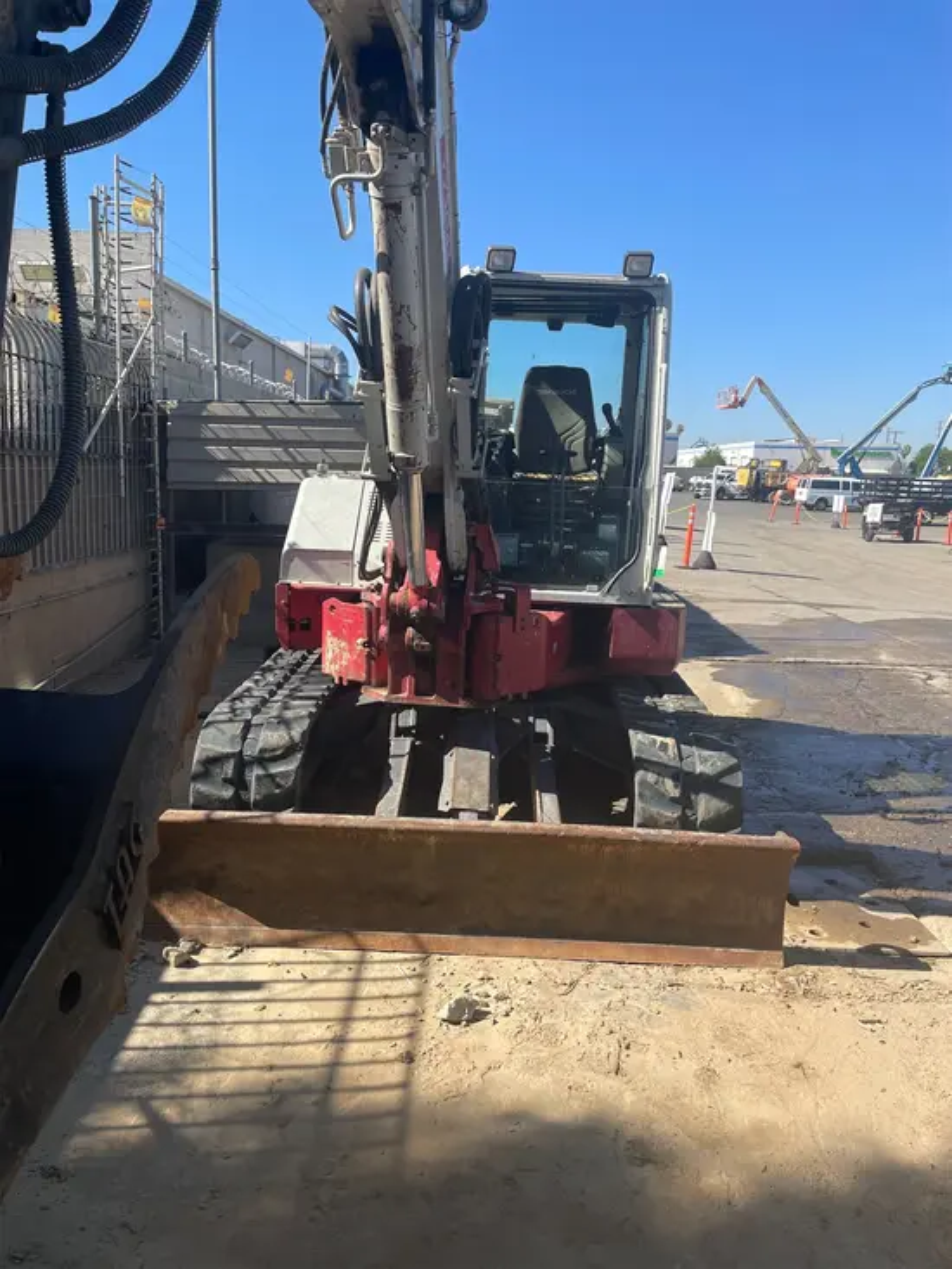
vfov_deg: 67.3
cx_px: 476
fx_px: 953
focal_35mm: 26
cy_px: 634
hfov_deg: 53.1
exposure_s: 1/2747
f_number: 1.6
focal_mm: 4.2
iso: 50
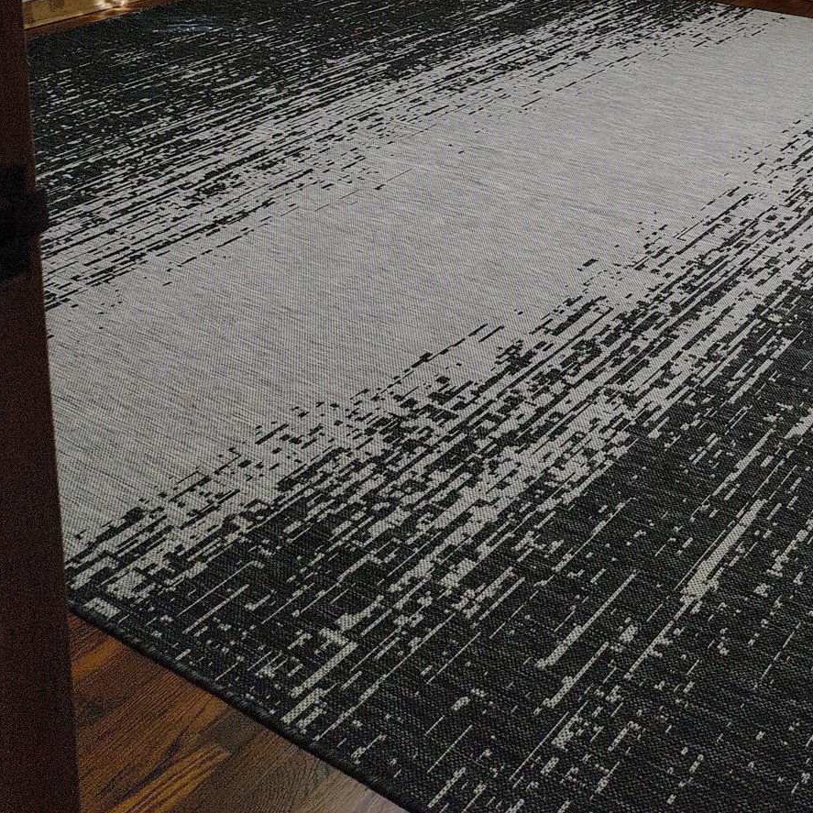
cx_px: 695
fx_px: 1302
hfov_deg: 33.3
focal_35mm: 49
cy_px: -120
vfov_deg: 30.4
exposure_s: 1/120
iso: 495
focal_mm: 5.56
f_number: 1.8
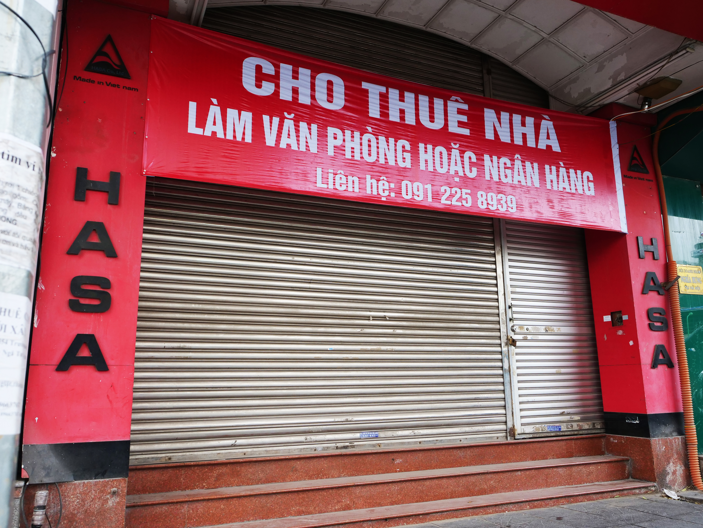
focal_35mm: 28
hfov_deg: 63.4
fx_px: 569
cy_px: 264
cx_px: 352
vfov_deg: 49.7
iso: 500
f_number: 4
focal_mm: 14
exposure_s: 1/250
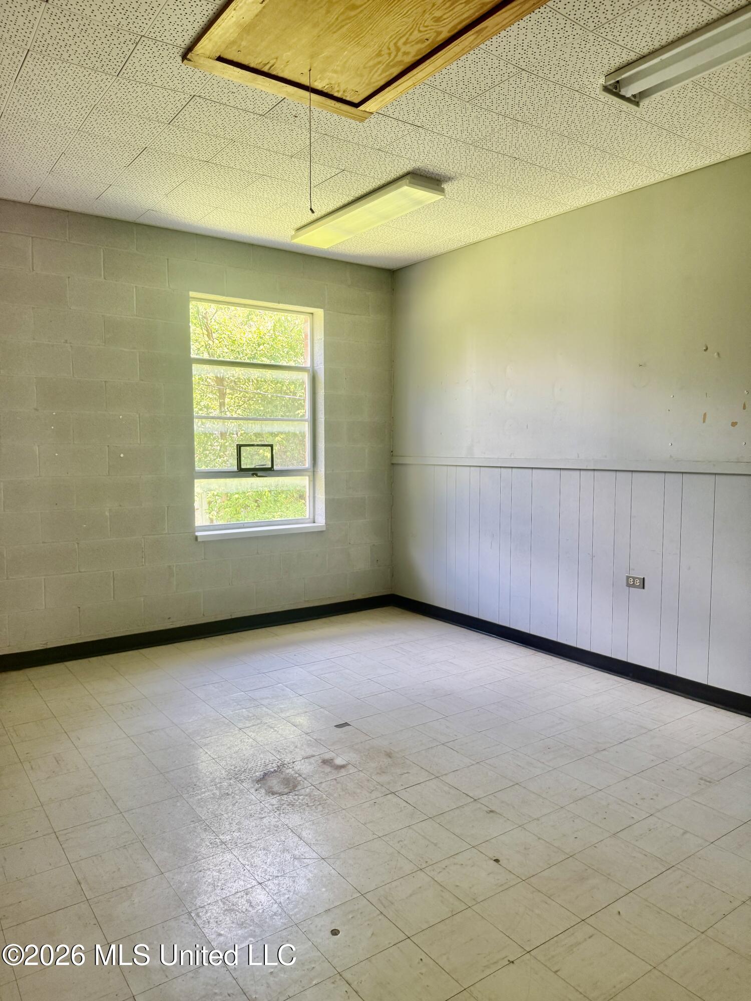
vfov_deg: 71.6
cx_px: 376
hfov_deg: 56.8
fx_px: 694
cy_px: 500
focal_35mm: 24
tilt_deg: -3.9
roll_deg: +1.2
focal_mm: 6.76
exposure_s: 1/121
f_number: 1.78
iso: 160
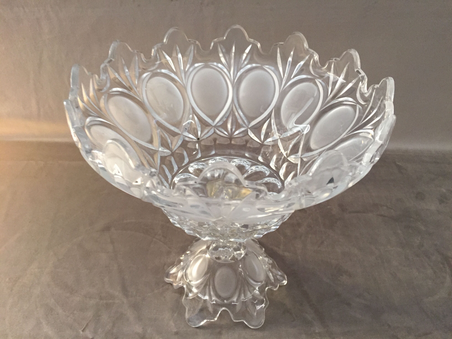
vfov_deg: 48.2
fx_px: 379
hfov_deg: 61.7
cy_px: 170
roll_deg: -3.0
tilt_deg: -34.9
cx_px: 226
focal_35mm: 29
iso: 200
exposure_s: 1/33
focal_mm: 4.15
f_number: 2.2
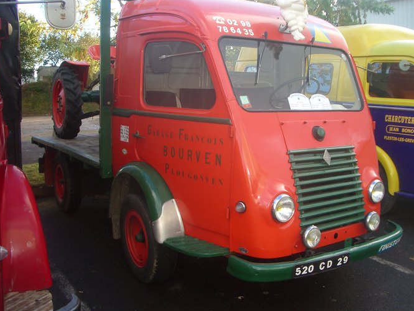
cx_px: 213
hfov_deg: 50.1
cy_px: 152
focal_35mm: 37
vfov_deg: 38.7
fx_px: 443
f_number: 2.6
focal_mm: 5.8
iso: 80
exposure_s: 1/100
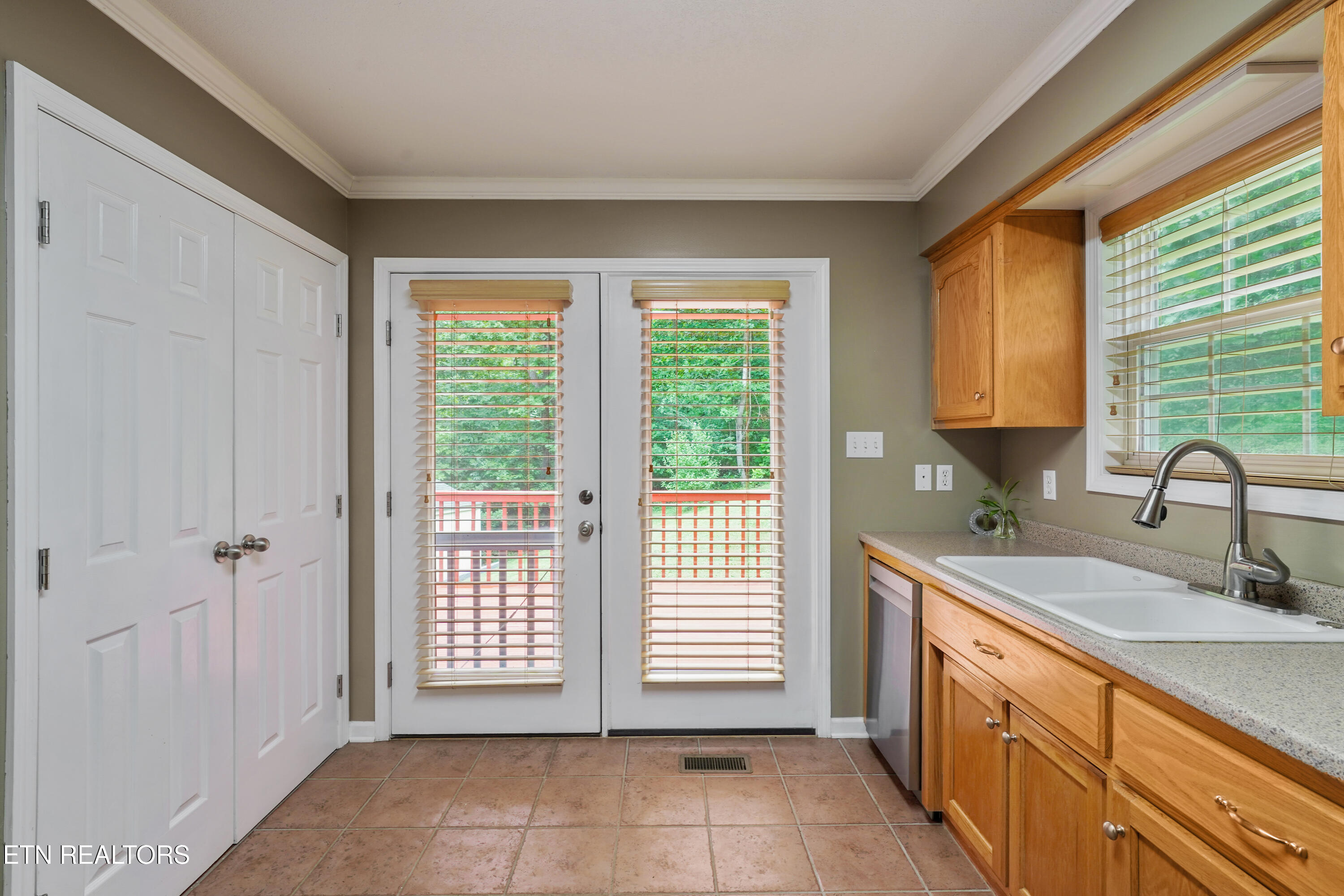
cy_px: 448
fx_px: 597
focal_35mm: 16
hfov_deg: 96.7
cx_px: 672
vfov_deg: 73.7
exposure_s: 1/5
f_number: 9
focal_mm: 16
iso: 320
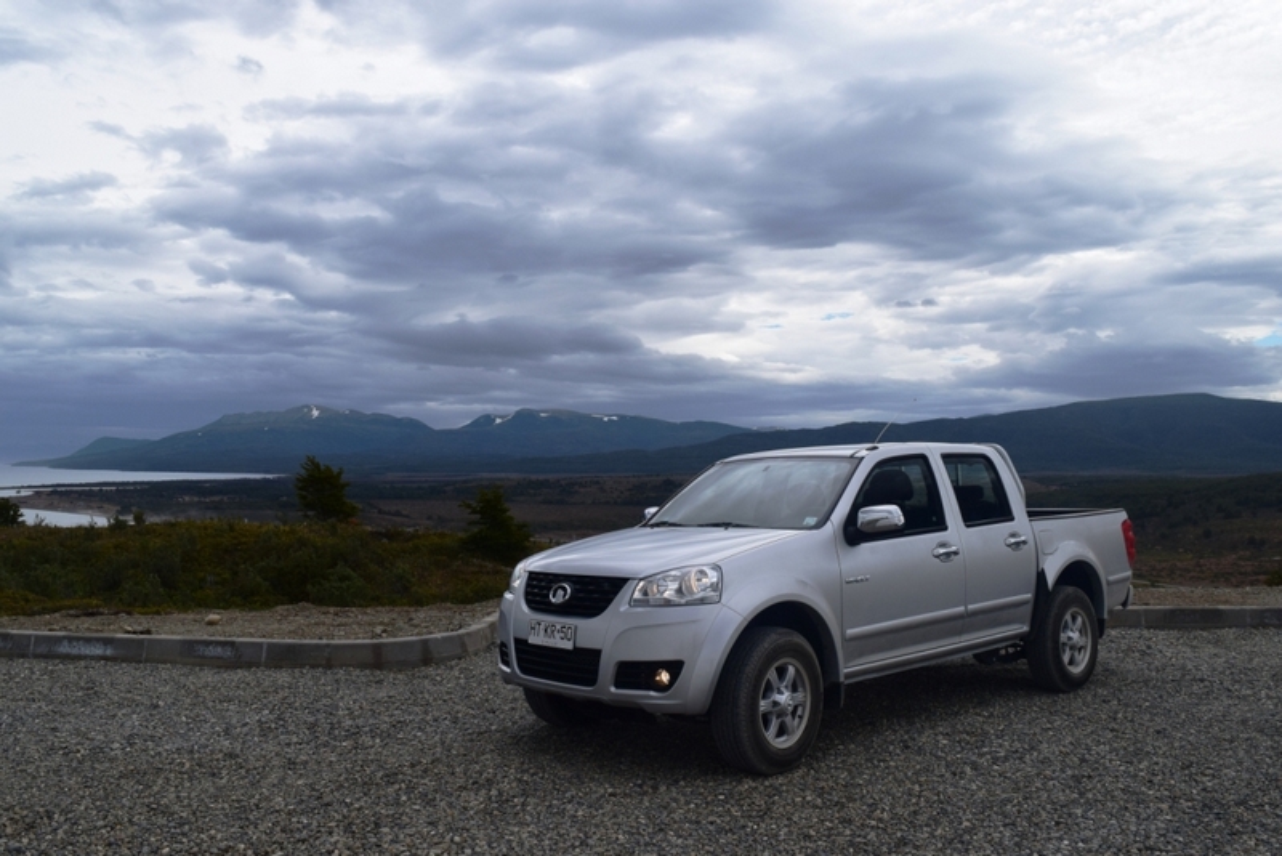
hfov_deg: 59.5
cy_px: 428
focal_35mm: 32
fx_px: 1122
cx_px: 641
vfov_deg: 41.7
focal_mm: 21
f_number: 10
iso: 400
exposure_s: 1/320
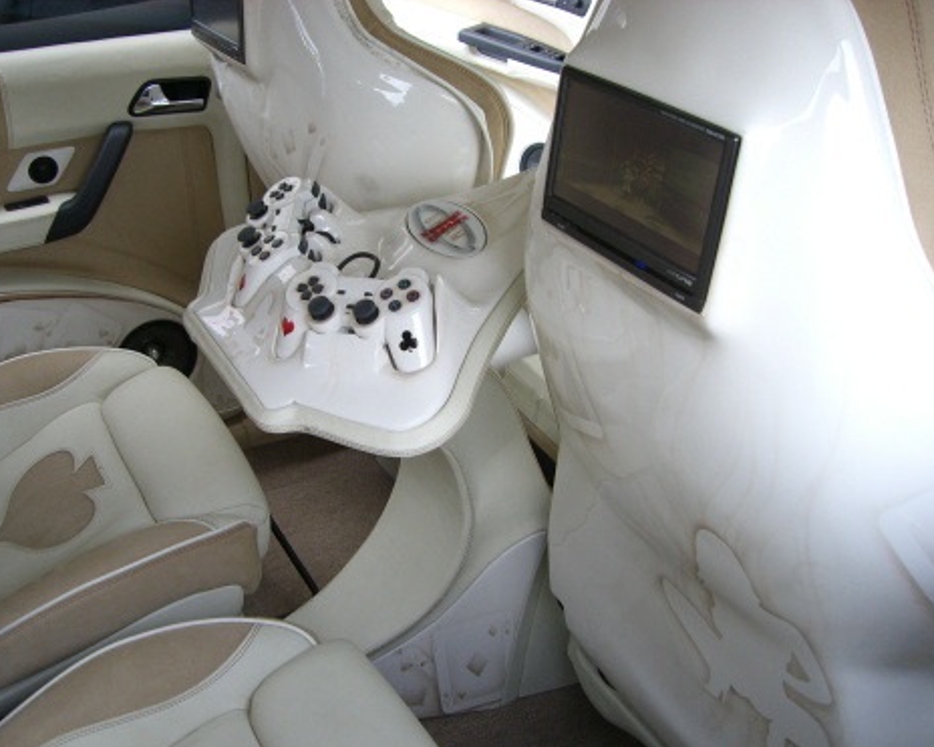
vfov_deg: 37.3
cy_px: 376
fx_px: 1105
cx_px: 445
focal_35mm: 40
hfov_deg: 45.8
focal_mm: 6.2
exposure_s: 1/250
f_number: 2.7
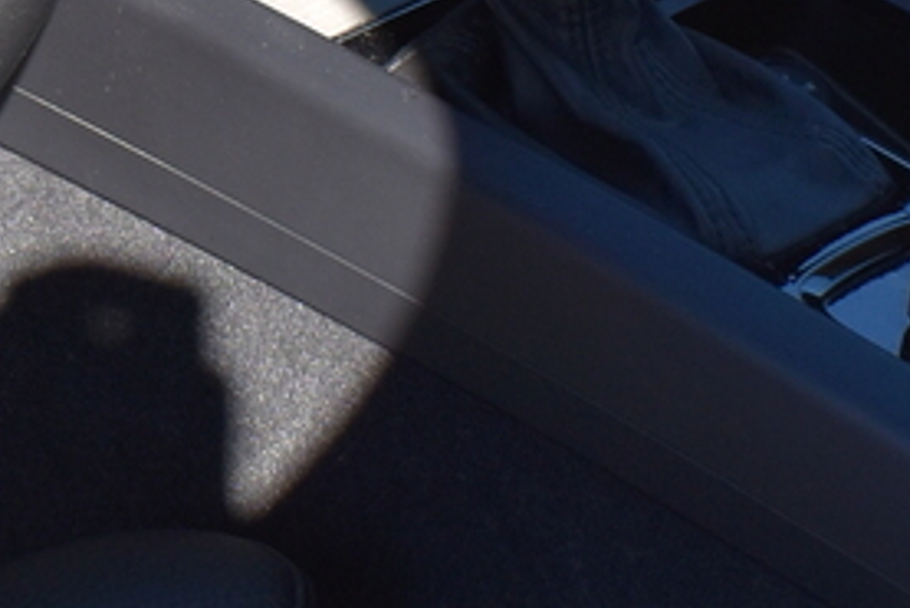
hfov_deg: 12.8
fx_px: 3996
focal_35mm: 158
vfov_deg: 8.7
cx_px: -30
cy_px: 26
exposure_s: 1/350
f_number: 6.7
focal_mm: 18
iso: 200
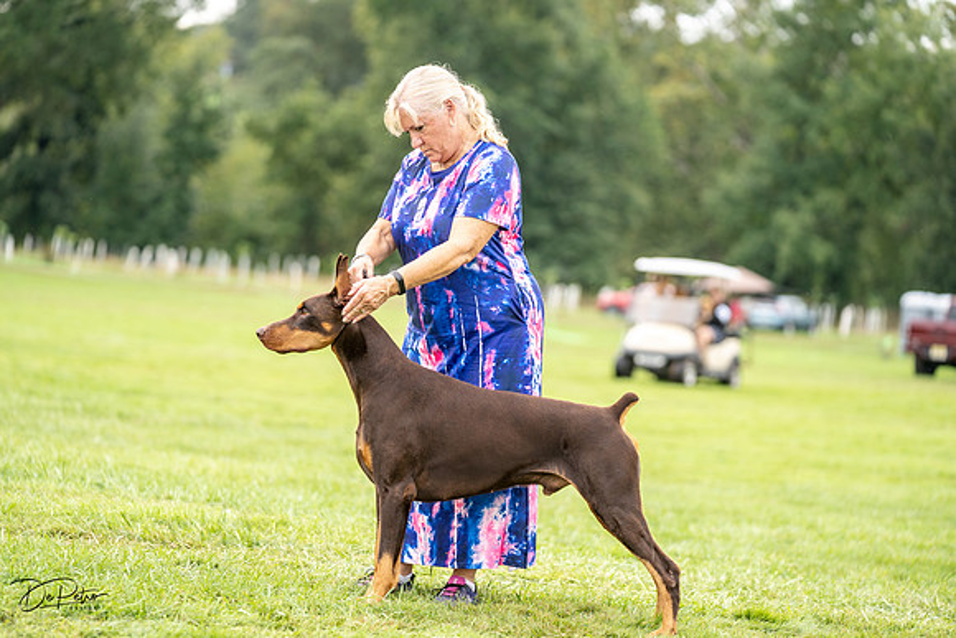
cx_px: 478
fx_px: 3343
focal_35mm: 126
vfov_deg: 10.9
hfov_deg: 16.3
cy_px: 319
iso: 200
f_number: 2.8
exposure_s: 1/800
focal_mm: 118
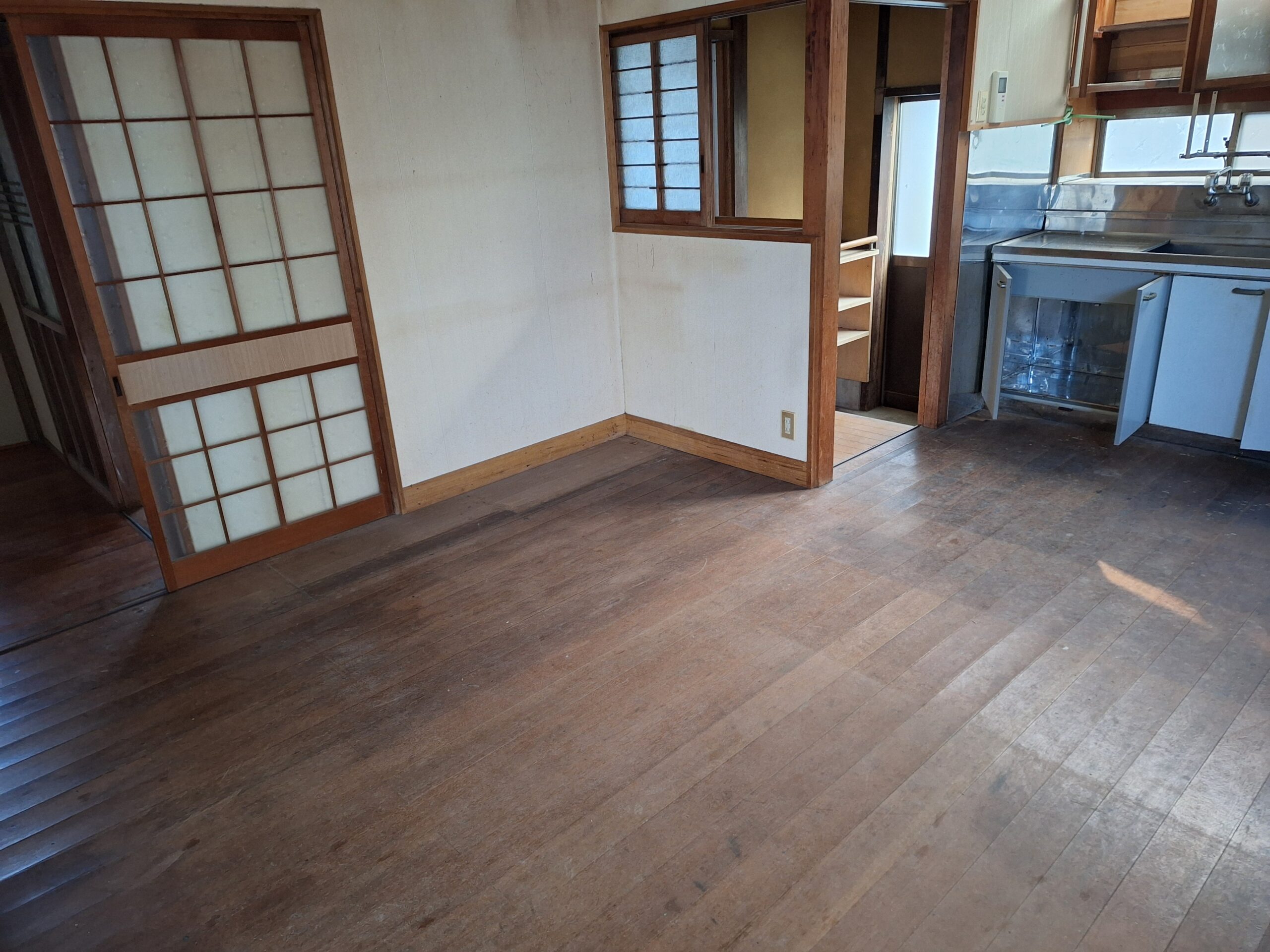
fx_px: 844
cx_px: 635
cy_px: 476
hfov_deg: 73.9
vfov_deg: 58.9
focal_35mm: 23
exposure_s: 1/25
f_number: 1.8
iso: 320
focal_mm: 5.54
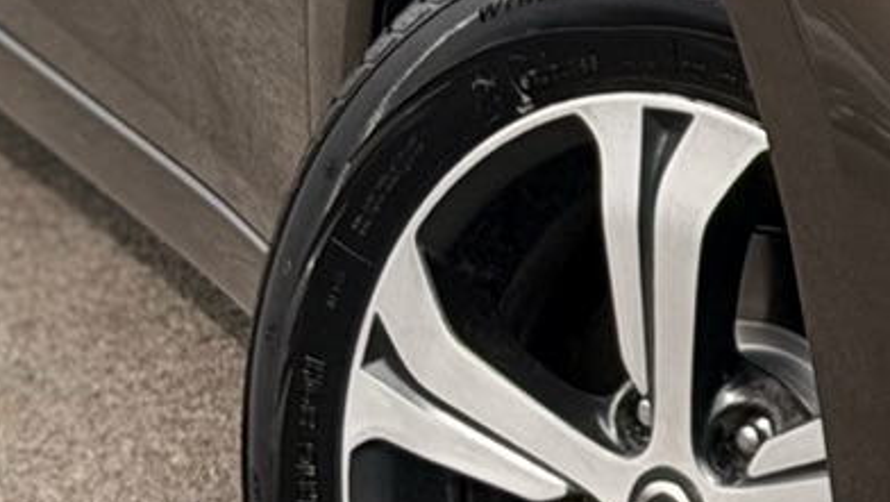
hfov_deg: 7.6
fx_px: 6446
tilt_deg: -10.4
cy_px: -229
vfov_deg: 4.4
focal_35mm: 273
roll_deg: -0.2
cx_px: 1653
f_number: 1.78
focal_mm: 6.76
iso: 80
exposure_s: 1/3378
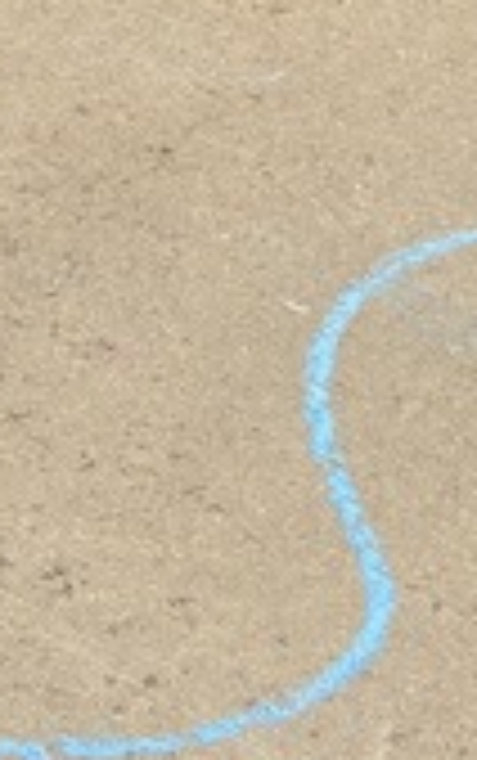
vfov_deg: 11.4
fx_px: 3465
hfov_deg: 7.8
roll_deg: +1.2
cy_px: -738
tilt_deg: -17.7
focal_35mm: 167
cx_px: 590
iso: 50
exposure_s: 1/6993
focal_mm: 5.96
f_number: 1.6
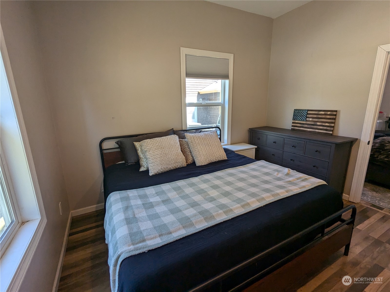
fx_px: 180
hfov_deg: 94.5
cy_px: 146
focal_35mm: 16
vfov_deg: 78.1
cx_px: 195
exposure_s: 1/120
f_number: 2.2
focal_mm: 2.35
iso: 85
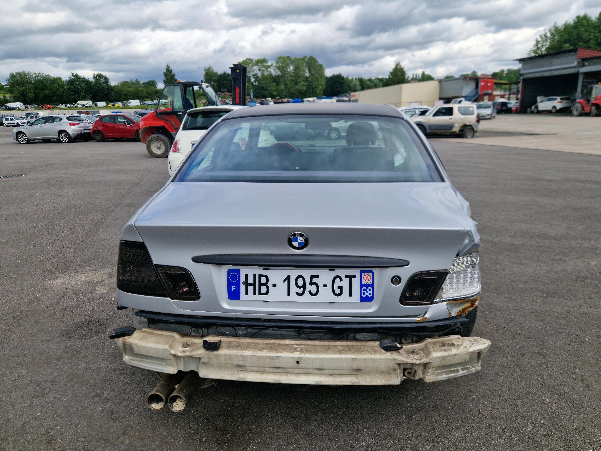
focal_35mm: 23
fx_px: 399
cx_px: 300
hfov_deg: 73.9
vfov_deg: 58.9
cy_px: 226
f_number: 1.8
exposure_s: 1/1250
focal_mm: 5.4
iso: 50
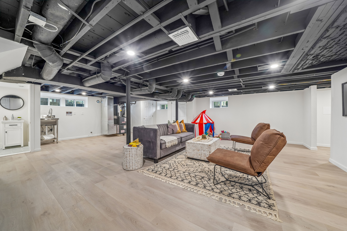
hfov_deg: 112.6
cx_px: 174
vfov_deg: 90.0
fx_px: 116
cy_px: 116
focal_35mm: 12
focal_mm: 12
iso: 200
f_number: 9
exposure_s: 1/2.5
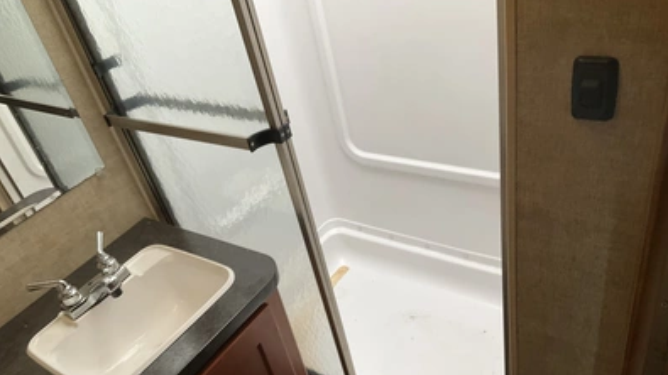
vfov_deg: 36.3
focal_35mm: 32
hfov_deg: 61.0
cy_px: 245
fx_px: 567
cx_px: 337
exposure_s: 1/60
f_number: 1.8
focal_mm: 3
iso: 100
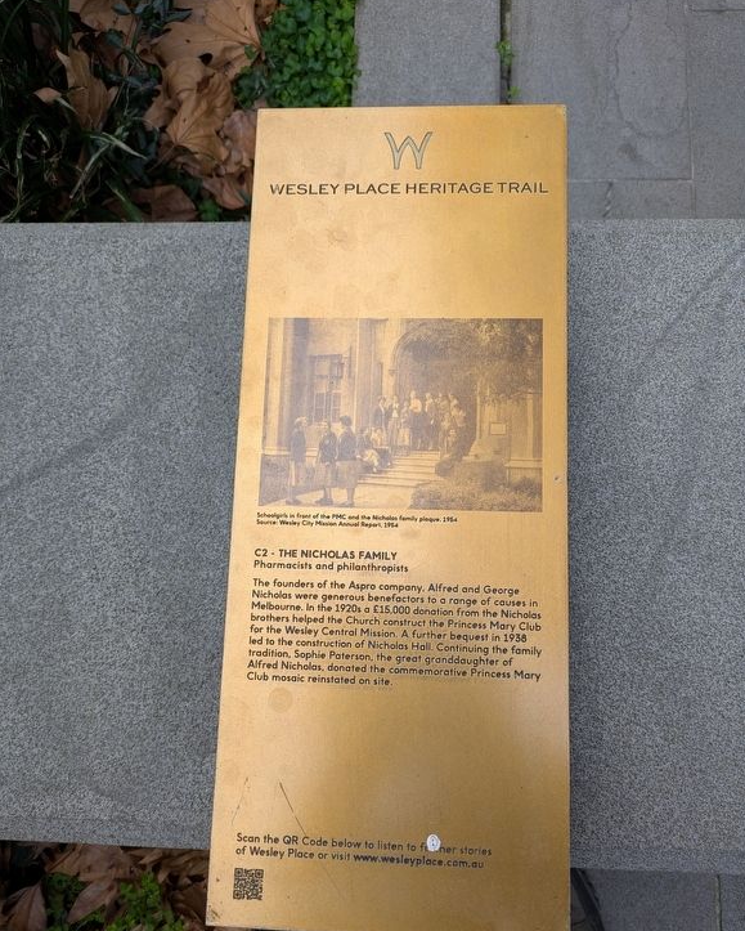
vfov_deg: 64.0
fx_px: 744
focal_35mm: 27
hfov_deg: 53.2
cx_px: 363
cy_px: 498
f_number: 1.89
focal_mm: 5.43
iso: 49
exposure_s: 1/112
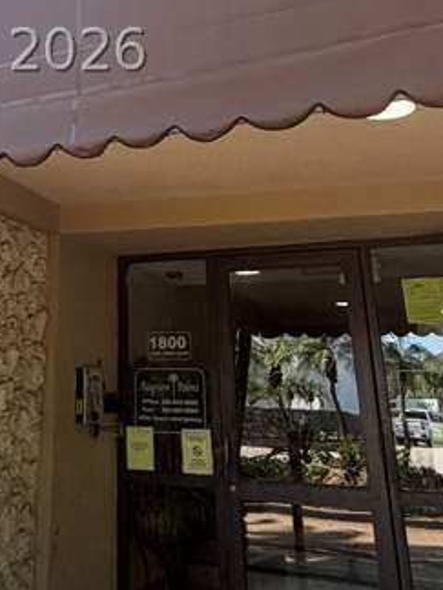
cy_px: 49
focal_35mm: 46
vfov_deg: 38.2
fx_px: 785
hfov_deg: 30.6
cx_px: 75
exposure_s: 1/217
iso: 40
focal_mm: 2.22
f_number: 2.2
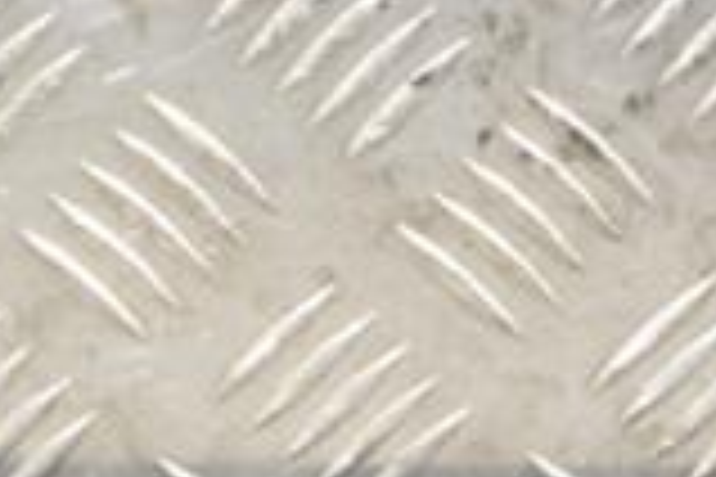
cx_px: 351
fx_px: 6183
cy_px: 842
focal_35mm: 311
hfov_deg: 6.6
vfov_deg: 4.4
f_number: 5.6
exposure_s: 1/30
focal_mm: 55
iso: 720
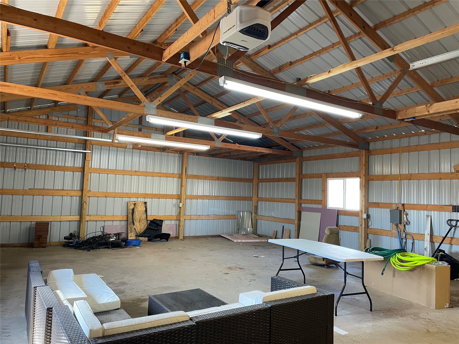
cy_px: 172
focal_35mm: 26
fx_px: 345
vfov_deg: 53.1
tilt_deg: +3.6
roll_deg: -1.8
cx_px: 230
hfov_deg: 67.3
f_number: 1.6
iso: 160
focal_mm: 4.2
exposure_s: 1/60
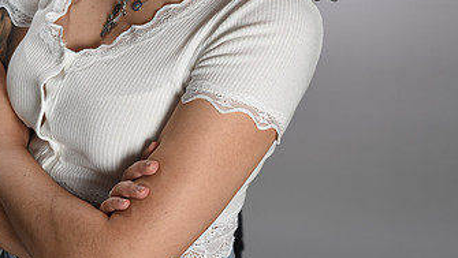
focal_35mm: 154
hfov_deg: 13.9
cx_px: 200
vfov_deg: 7.8
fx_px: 1872
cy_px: -40
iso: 200
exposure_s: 1/100
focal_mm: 85
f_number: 7.1
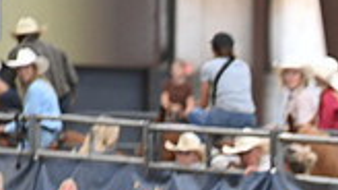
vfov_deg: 1.8
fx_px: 6135
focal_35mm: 685
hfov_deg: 3.1
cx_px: 546
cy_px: 373
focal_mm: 185
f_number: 3.2
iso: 2500
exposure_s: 1/250
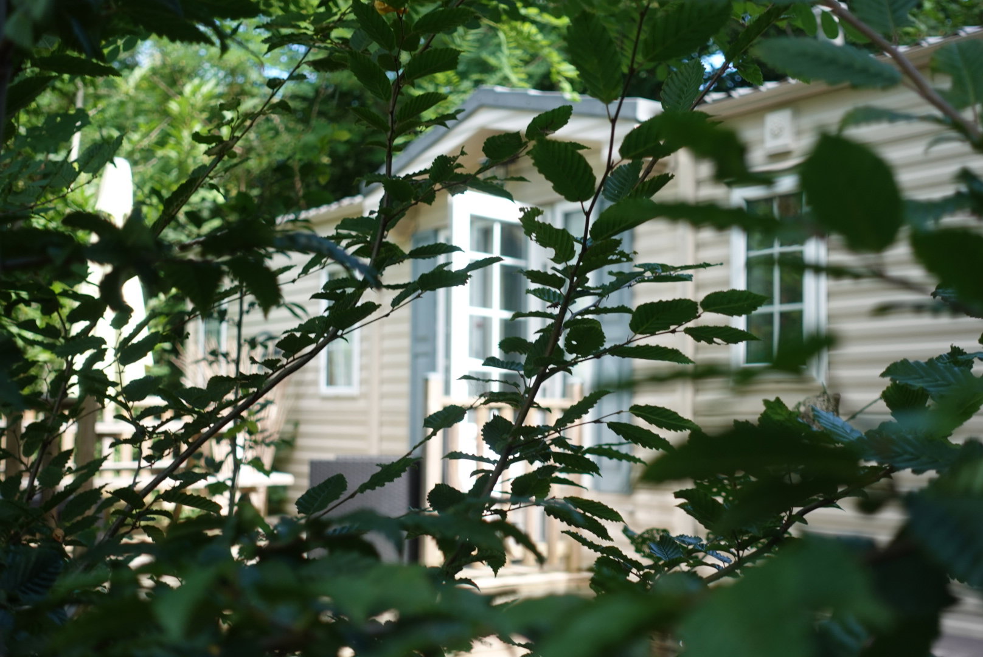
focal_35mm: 50
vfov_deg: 27.0
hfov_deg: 39.6
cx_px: 492
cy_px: 328
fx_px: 1366
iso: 125
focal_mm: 18.3
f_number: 2.8
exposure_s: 1/200
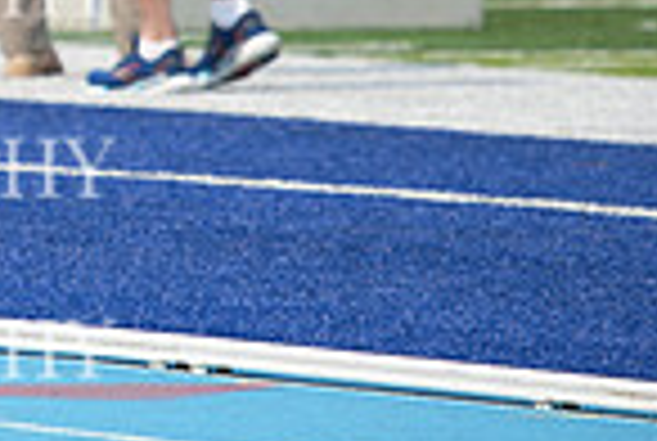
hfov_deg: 2.0
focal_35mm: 1032
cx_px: -536
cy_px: -286
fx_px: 18872
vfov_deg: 1.3
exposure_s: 1/2000
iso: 400
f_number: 5.6
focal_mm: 260
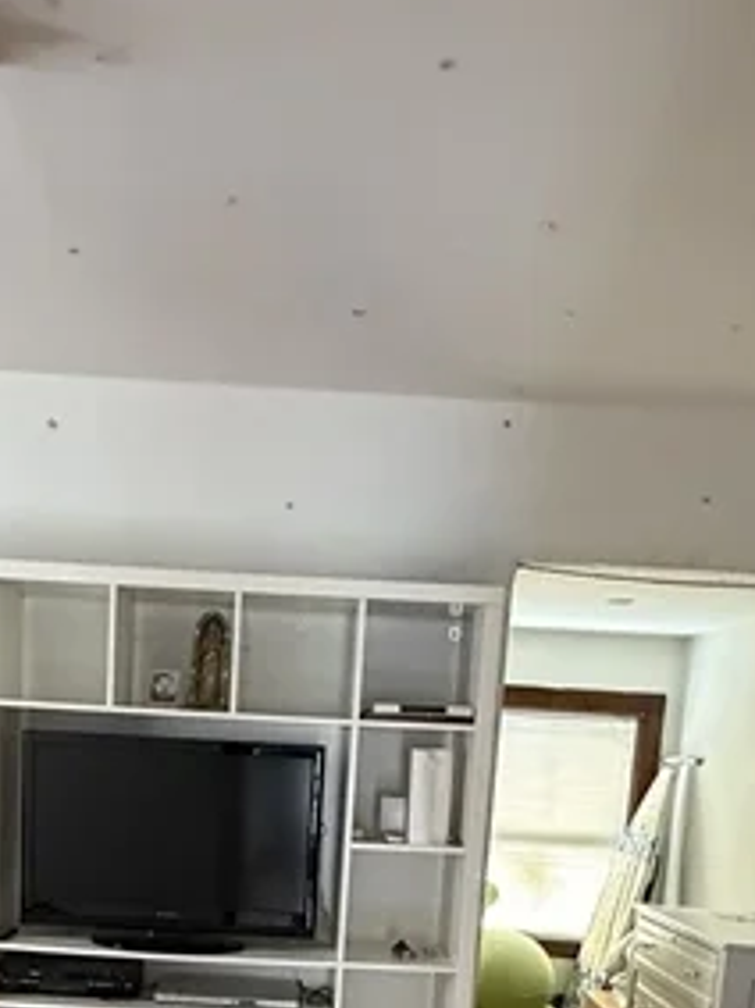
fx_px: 1106
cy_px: 898
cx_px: 281
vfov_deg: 44.8
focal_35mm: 38
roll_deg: -2.8
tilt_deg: -7.5
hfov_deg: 37.5
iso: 800
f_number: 2.2
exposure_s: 1/60
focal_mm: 2.22
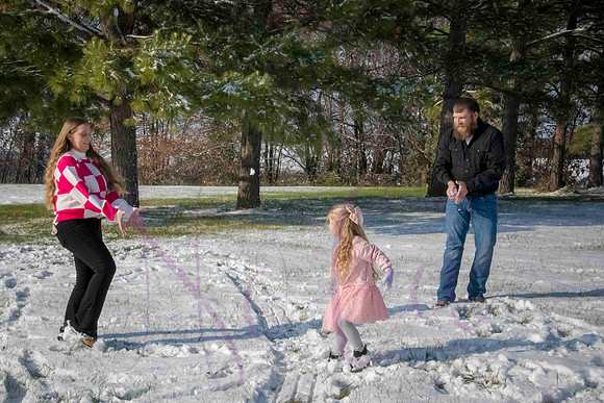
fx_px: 957
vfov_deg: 23.8
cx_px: 258
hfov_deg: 35.0
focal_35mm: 57
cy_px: 206
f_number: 29
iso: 800
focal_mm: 38
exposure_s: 1/800
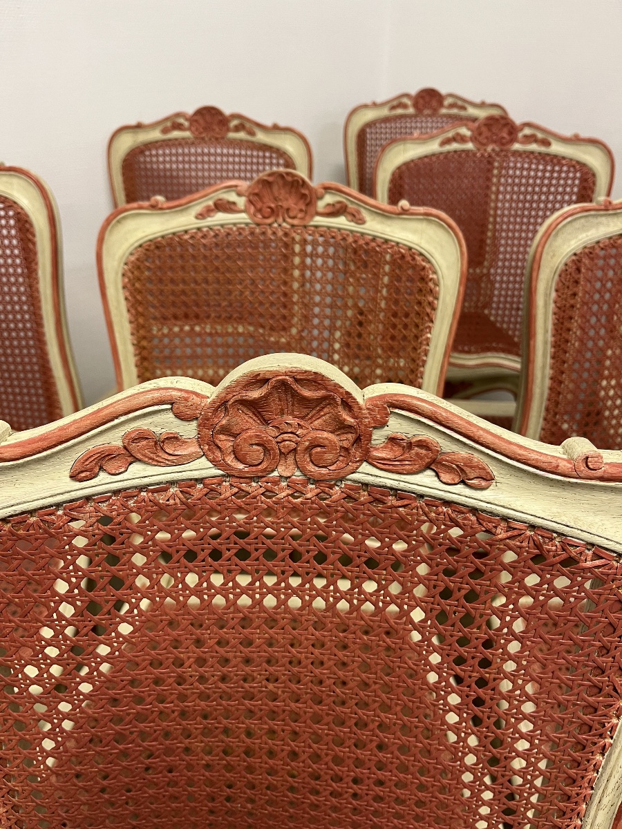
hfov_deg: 53.1
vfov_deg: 67.3
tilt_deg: -30.4
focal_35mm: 26
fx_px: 623
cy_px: 414
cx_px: 311
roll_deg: +1.7
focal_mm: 5.1
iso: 100
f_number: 1.6
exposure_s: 1/50
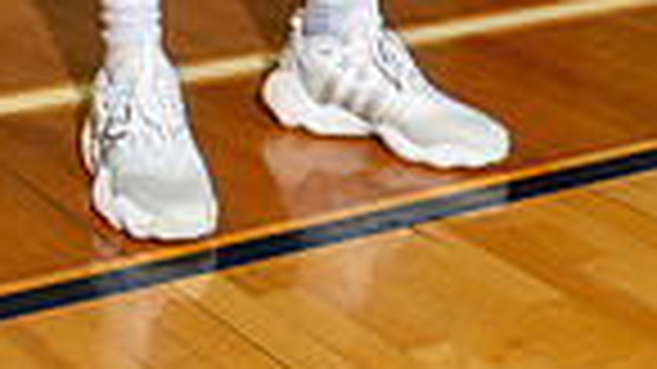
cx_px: 153
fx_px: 1968
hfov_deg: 18.8
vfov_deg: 9.3
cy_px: -576
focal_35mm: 113
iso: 800
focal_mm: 35
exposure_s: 1/250
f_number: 8
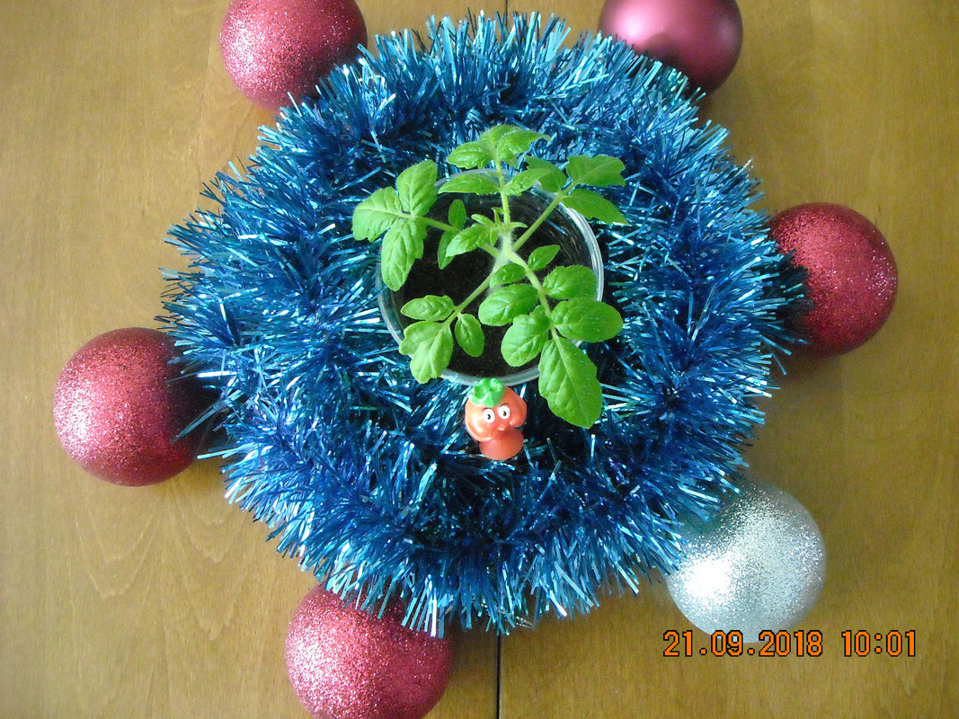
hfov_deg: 52.6
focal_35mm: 35
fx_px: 970
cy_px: 360
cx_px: 480
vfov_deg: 40.7
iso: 800
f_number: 2.8
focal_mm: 5.7
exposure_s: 1/84
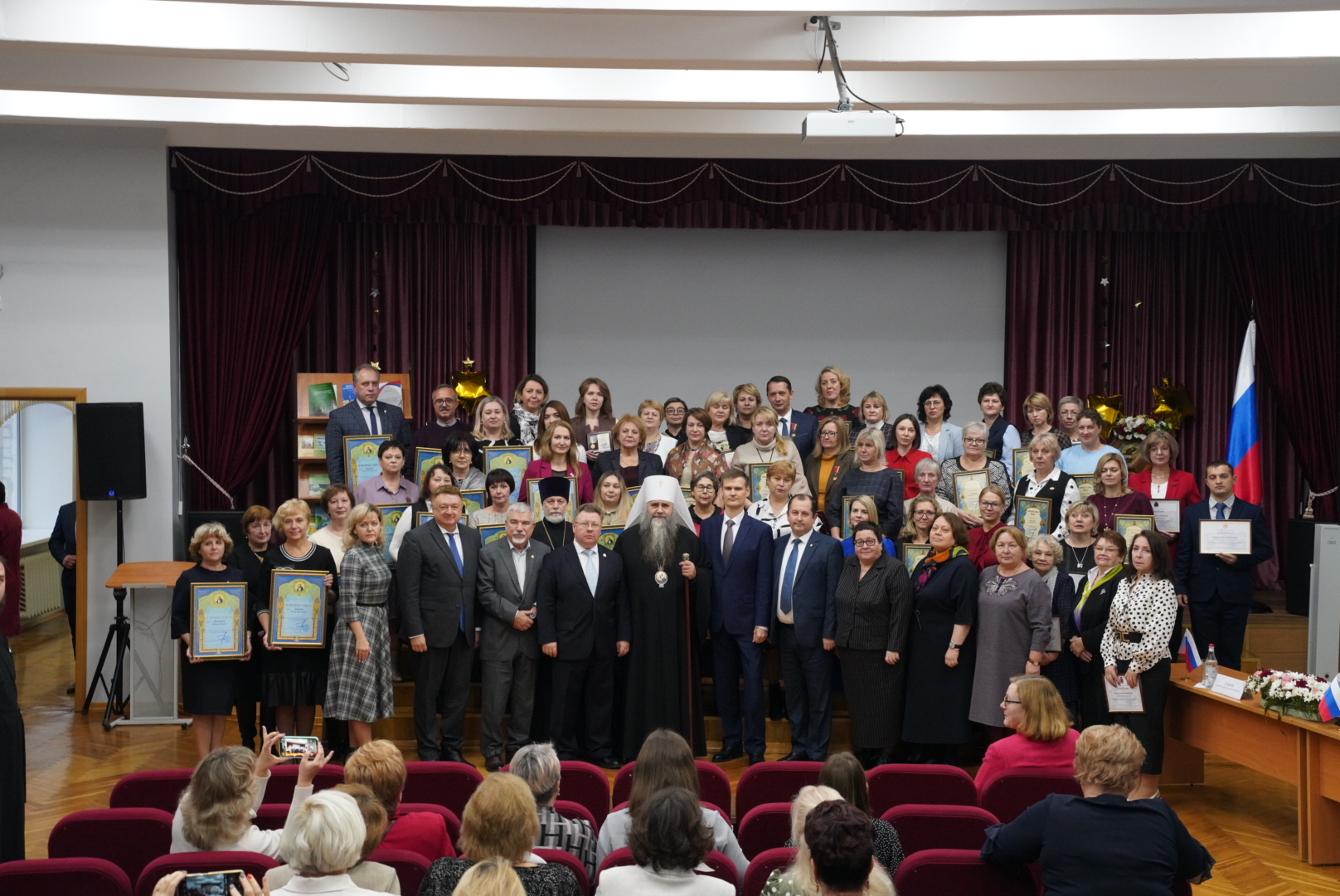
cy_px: 448
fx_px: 1900
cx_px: 670
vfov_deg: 26.5
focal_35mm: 51
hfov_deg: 38.9
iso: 4000
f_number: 6.3
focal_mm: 51
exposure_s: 1/100
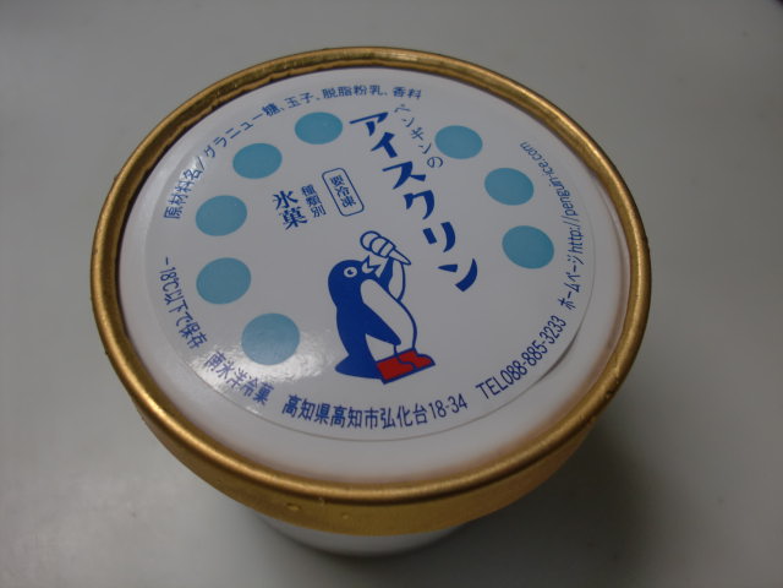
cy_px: 294
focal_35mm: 36
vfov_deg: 39.7
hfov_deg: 51.4
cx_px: 392
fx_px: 814
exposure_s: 1/60
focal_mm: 6.3
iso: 100
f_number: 2.8
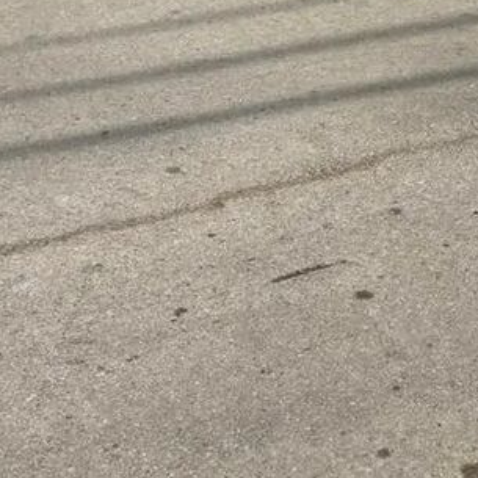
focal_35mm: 103
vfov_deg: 14.9
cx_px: 339
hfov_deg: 16.8
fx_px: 1609
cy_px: -355
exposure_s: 1/6329
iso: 50
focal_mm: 5.96
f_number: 1.6
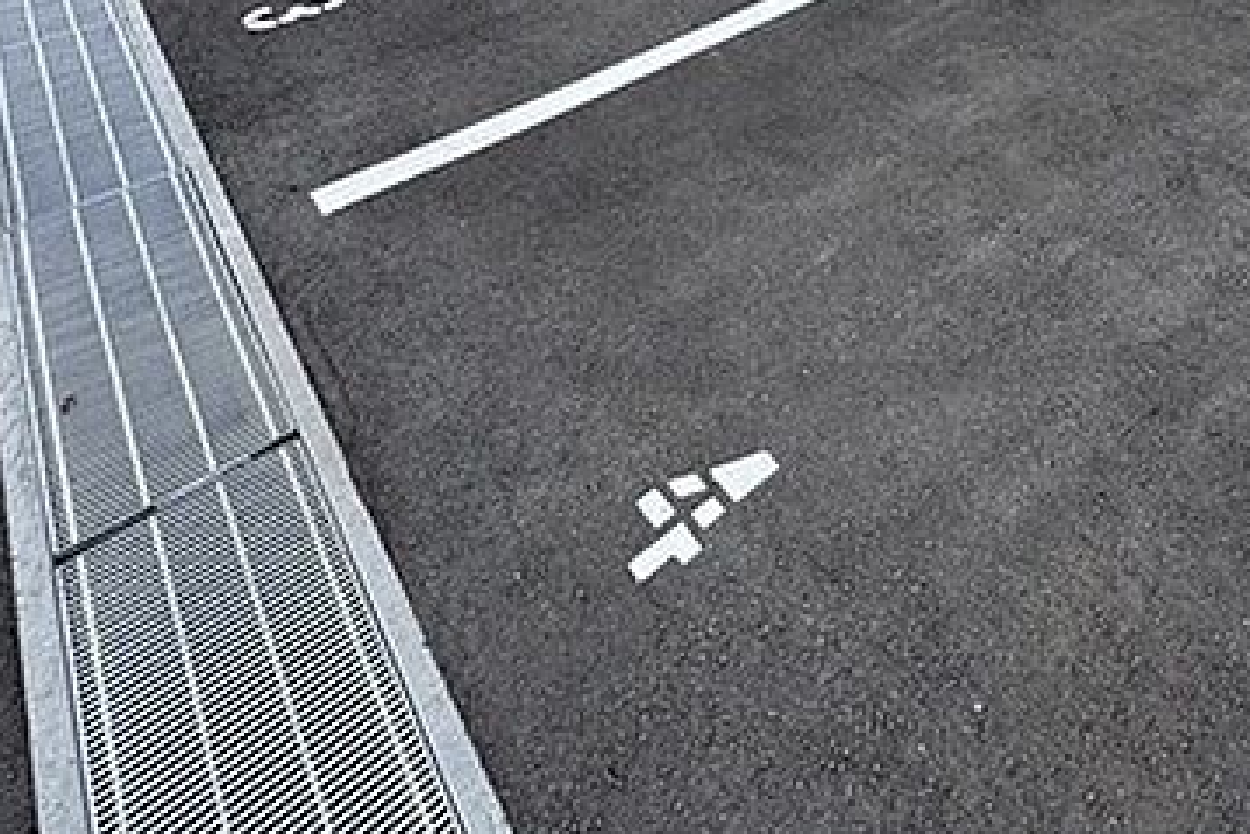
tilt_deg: -31.3
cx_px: 855
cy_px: 42
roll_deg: -1.3
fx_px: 903
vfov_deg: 43.9
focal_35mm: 26
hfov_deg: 67.0
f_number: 2.2
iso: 40
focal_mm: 2.22
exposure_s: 1/282
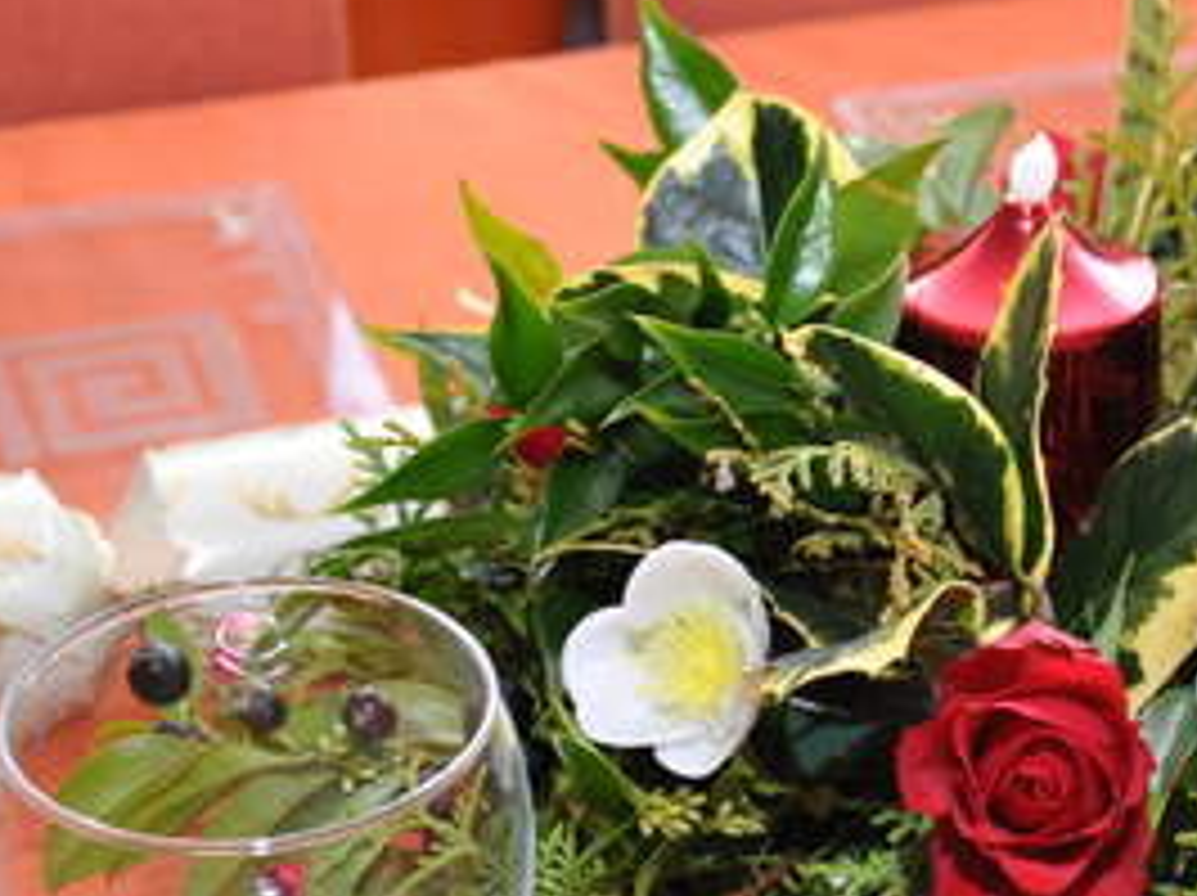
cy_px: 705
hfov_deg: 18.8
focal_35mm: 104
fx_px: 3593
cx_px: 922
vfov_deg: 14.1
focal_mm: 30
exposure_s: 1/60
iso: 640
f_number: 5.6
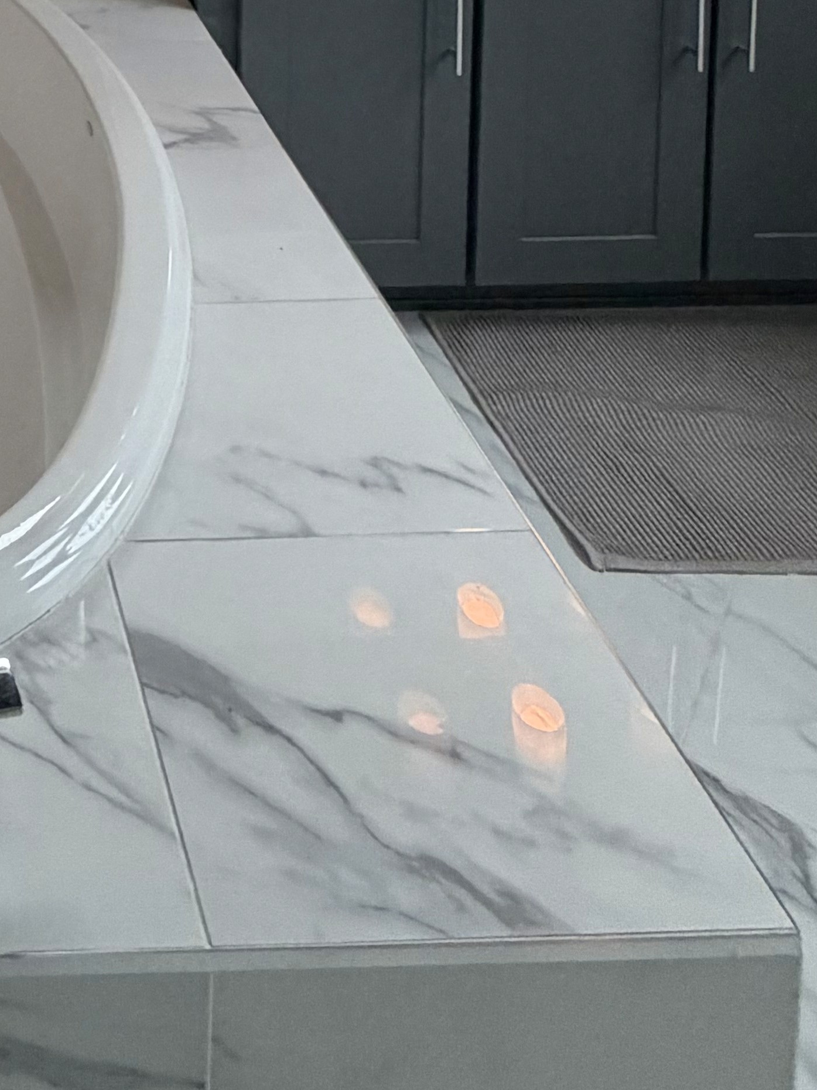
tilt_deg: -4.1
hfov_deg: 29.1
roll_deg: -0.6
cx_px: -161
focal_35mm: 43
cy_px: -475
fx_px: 1353
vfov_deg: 29.8
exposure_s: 1/67
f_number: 2.2
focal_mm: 2.22
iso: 320
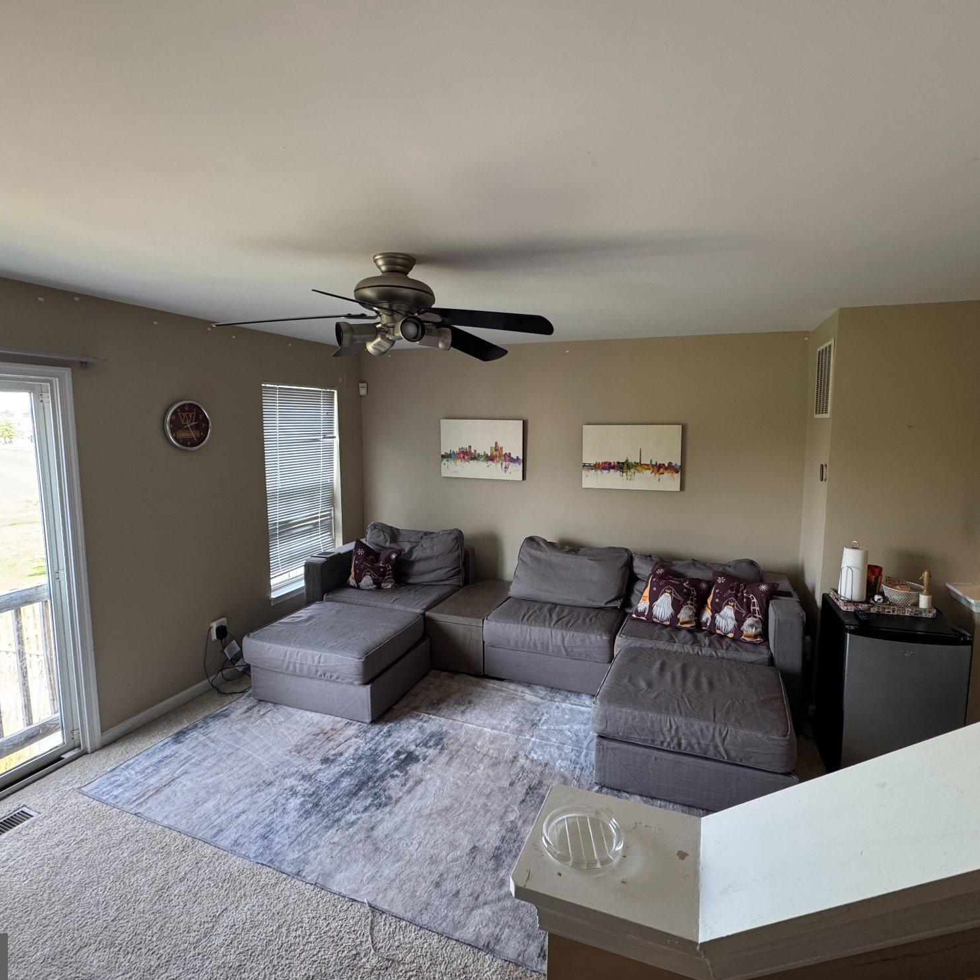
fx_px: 545
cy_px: 482
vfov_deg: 84.0
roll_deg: +0.2
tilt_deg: -6.5
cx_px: 517
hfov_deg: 83.9
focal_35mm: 17
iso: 200
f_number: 2.2
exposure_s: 1/60
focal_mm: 2.22
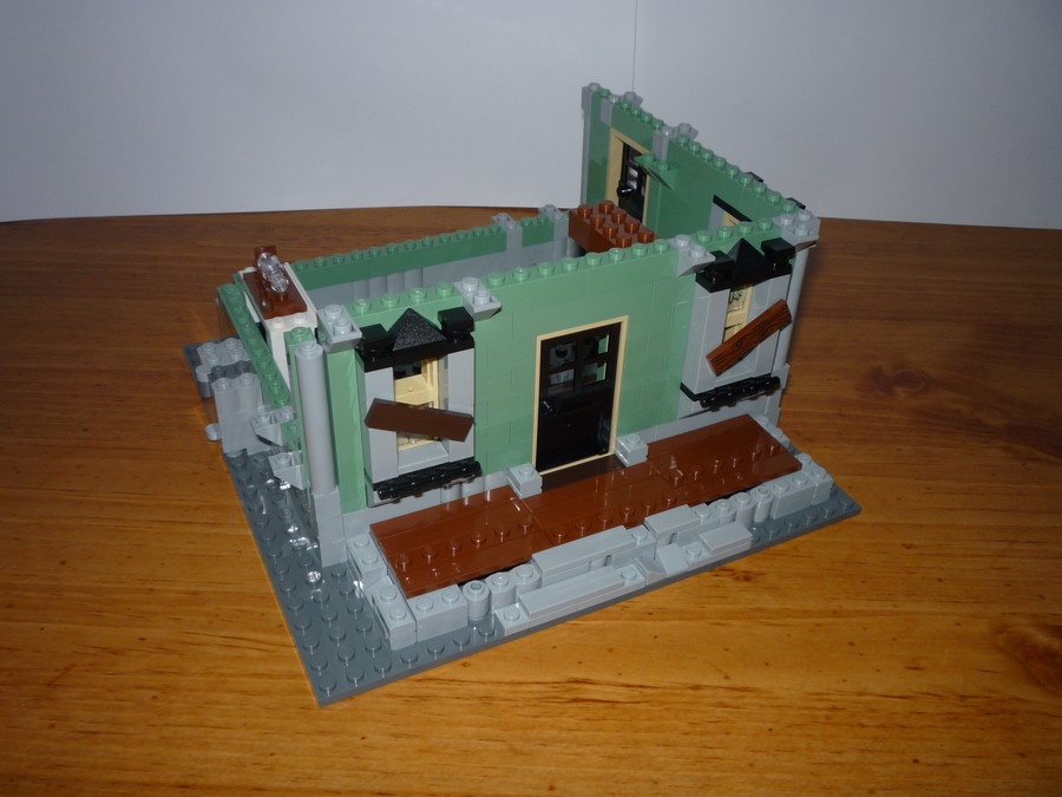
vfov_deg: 44.2
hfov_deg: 56.8
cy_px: 398
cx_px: 531
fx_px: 982
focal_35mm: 32
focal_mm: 5.2
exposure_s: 1/30
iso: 100
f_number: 4
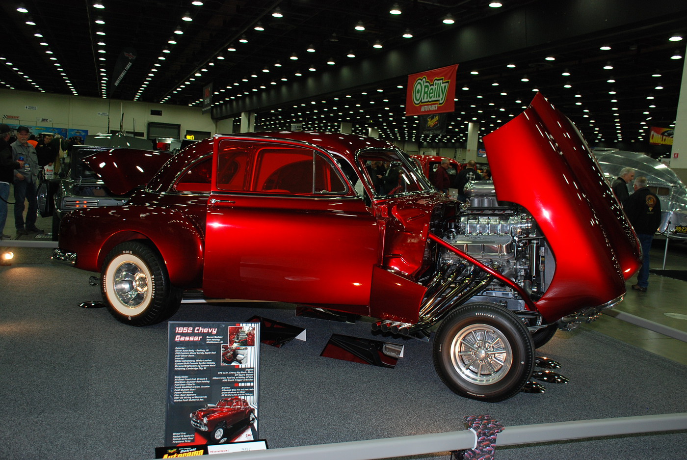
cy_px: 230
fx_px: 630
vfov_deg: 40.1
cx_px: 344
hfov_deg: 57.2
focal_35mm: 33
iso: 360
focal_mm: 22
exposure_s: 1/60
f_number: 4
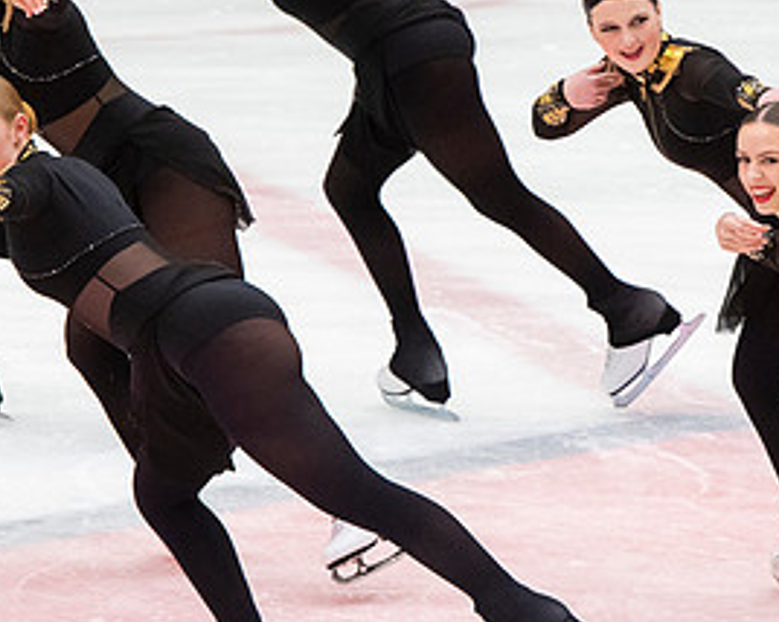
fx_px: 12994
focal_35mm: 564
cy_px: 208
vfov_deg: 2.7
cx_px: 639
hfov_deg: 3.4
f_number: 5.6
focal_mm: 185
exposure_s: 1/320
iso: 2800
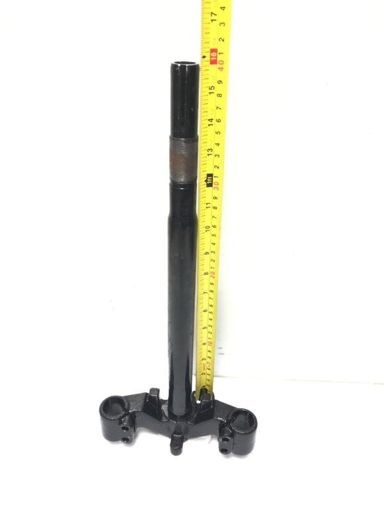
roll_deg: -0.9
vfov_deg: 63.4
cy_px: 256
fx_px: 414
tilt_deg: -30.9
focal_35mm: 28
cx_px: 192
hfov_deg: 49.7
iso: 32
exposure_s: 1/60
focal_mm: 3.99
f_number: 1.8
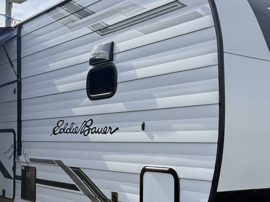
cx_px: 136
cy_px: 152
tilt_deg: -0.3
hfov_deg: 33.8
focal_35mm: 57
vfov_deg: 25.4
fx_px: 445
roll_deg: -1.2
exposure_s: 1/4673
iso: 100
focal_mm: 6.76
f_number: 1.78
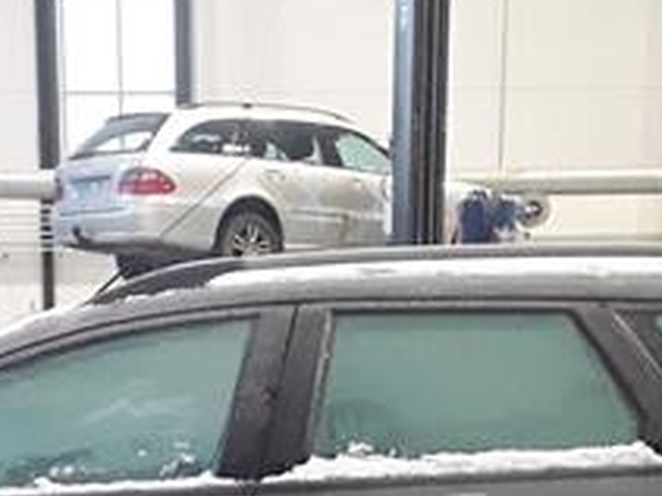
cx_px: 286
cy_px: 609
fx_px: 1625
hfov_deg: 23.0
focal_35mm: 85
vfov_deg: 16.6
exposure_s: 1/25
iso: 320
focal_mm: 2.91
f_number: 1.9
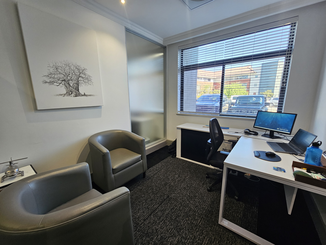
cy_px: 122
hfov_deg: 106.2
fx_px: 122
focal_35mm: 13
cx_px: 163
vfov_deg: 89.9
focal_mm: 2.2
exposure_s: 1/50
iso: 100
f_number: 2.2
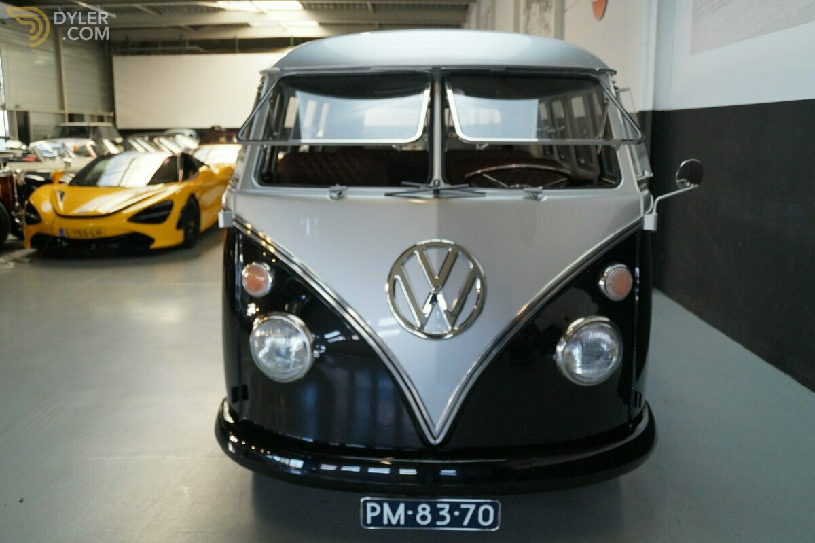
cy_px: 272
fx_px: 747
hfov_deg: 57.2
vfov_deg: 39.9
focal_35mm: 33
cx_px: 408
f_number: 4
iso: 1000
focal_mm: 22
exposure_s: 1/160
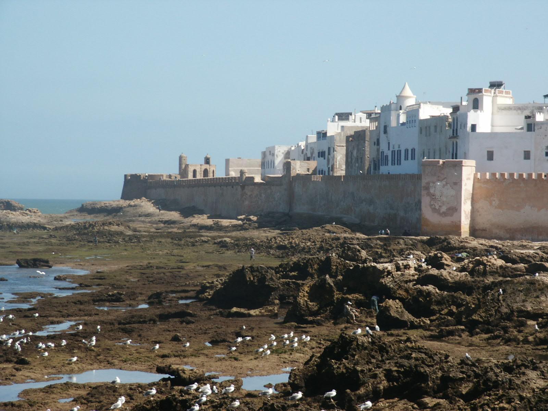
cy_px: 206
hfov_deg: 14.2
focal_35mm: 139
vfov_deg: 10.7
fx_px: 2200
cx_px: 274
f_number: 8
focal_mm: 28.23
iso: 64
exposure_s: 1/180
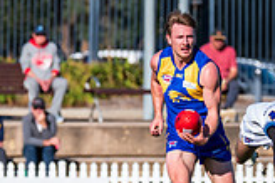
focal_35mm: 1460
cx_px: 232
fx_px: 11141
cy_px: 163
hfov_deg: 1.4
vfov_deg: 0.9
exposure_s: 1/2000
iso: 800
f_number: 9
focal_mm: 380
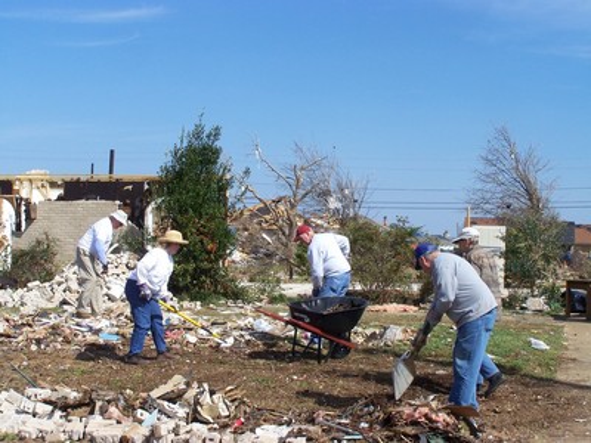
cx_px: 296
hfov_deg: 29.0
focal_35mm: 67
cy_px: 222
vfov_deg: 21.9
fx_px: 1144
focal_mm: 11.1
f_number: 4.5
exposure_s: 1/640
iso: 16448
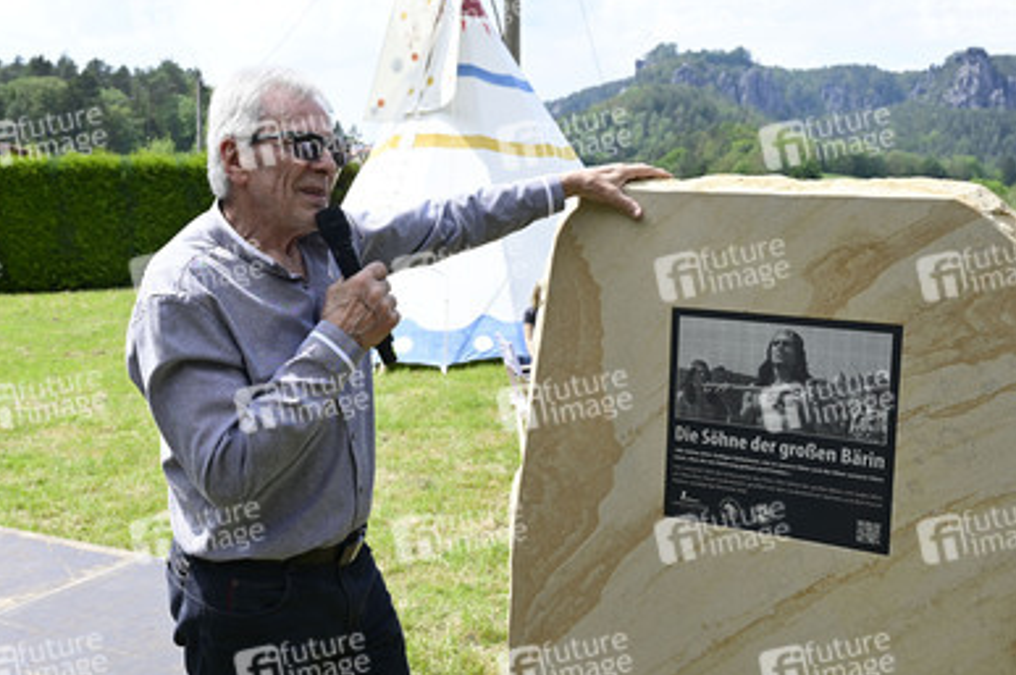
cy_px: 336
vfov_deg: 37.8
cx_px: 495
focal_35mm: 35
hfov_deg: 54.5
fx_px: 987
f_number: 6.3
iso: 100
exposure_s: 1/250
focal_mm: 30
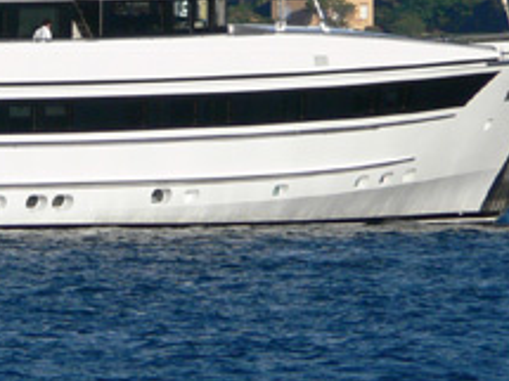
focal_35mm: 1464
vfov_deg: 1.0
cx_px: -111
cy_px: -15
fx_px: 21515
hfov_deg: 1.4
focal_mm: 88.8
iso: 80
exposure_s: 1/500
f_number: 5.6
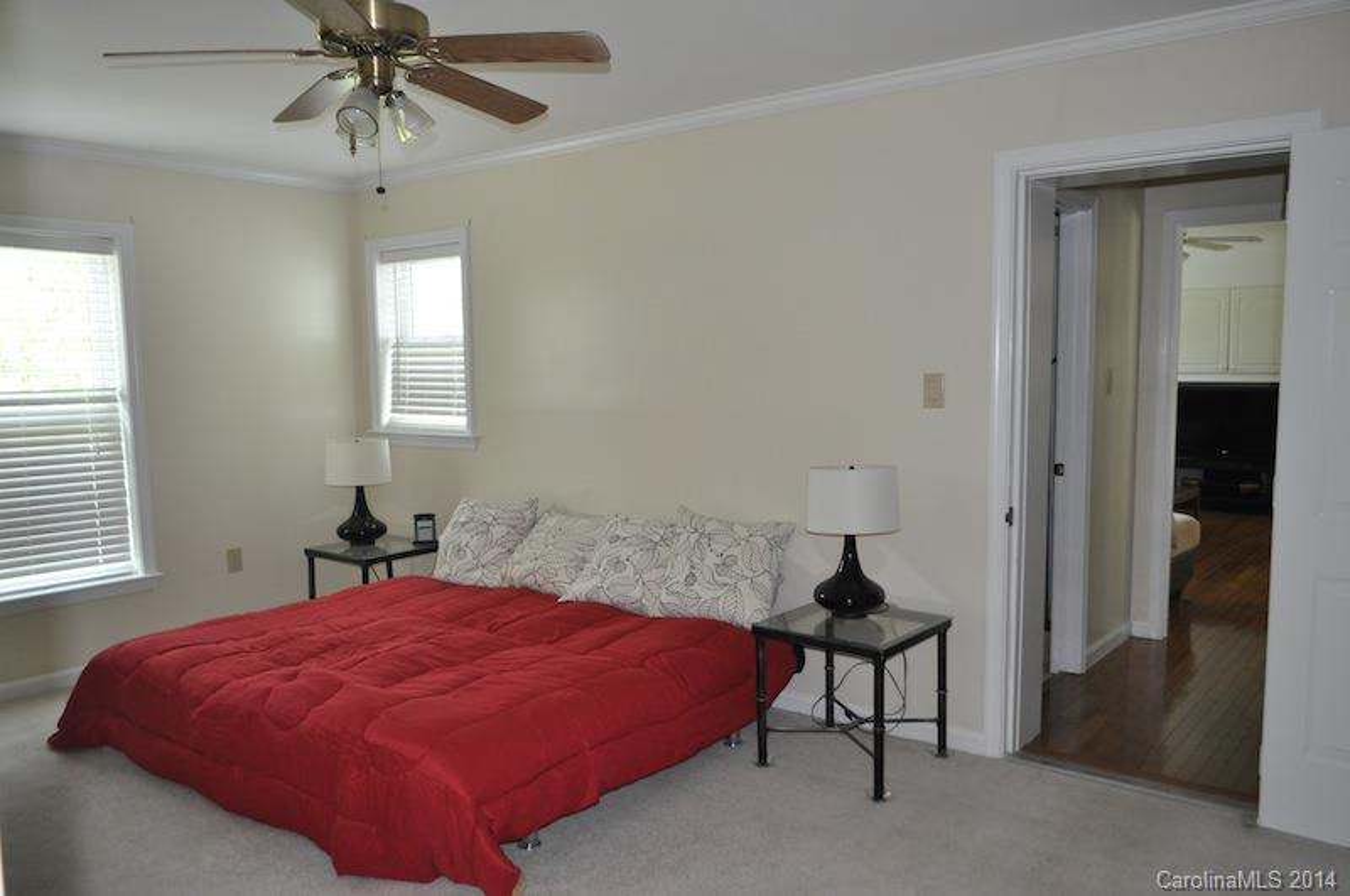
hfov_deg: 67.5
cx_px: 675
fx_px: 1011
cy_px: 448
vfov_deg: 47.8
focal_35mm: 27
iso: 800
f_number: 3.5
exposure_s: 1/60
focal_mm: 18
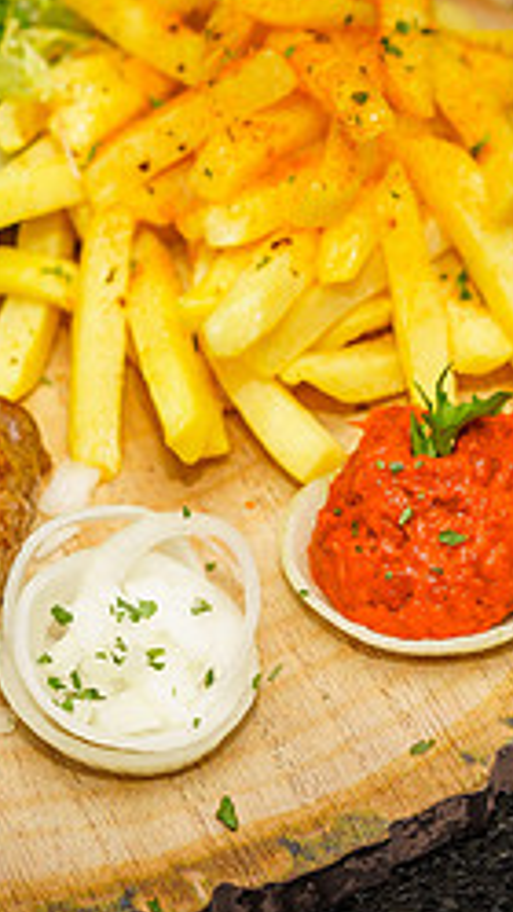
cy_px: 386
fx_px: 3895
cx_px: 90
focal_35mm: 161
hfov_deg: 7.5
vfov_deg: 13.4
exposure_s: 1/250
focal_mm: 60
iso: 100
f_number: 4
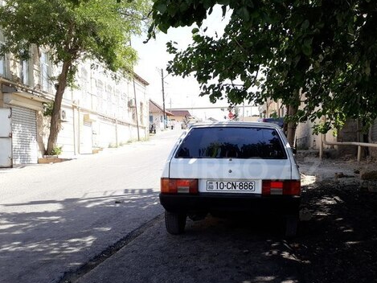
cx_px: 240
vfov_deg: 37.6
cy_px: 169
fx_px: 414
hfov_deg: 48.4
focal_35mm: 38
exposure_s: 1/459
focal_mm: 3.6
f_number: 1.9
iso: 40
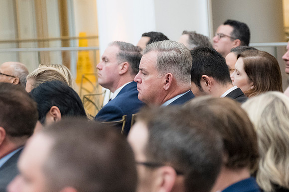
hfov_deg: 13.7
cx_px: 144
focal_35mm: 150
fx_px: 1203
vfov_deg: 9.1
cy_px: 96
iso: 4500
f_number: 4.5
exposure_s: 1/400
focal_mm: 100
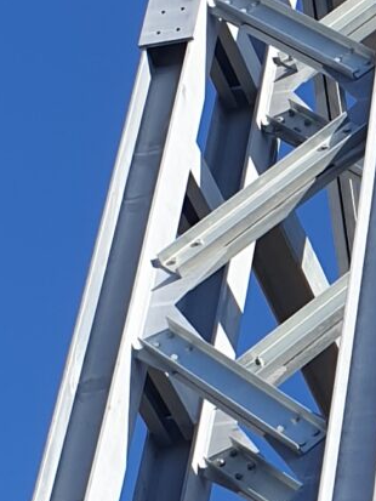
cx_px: 790
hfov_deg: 8.7
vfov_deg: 12.2
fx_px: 2331
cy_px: 442
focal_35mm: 161
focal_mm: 4.3
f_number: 2.4
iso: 50
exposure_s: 1/1133
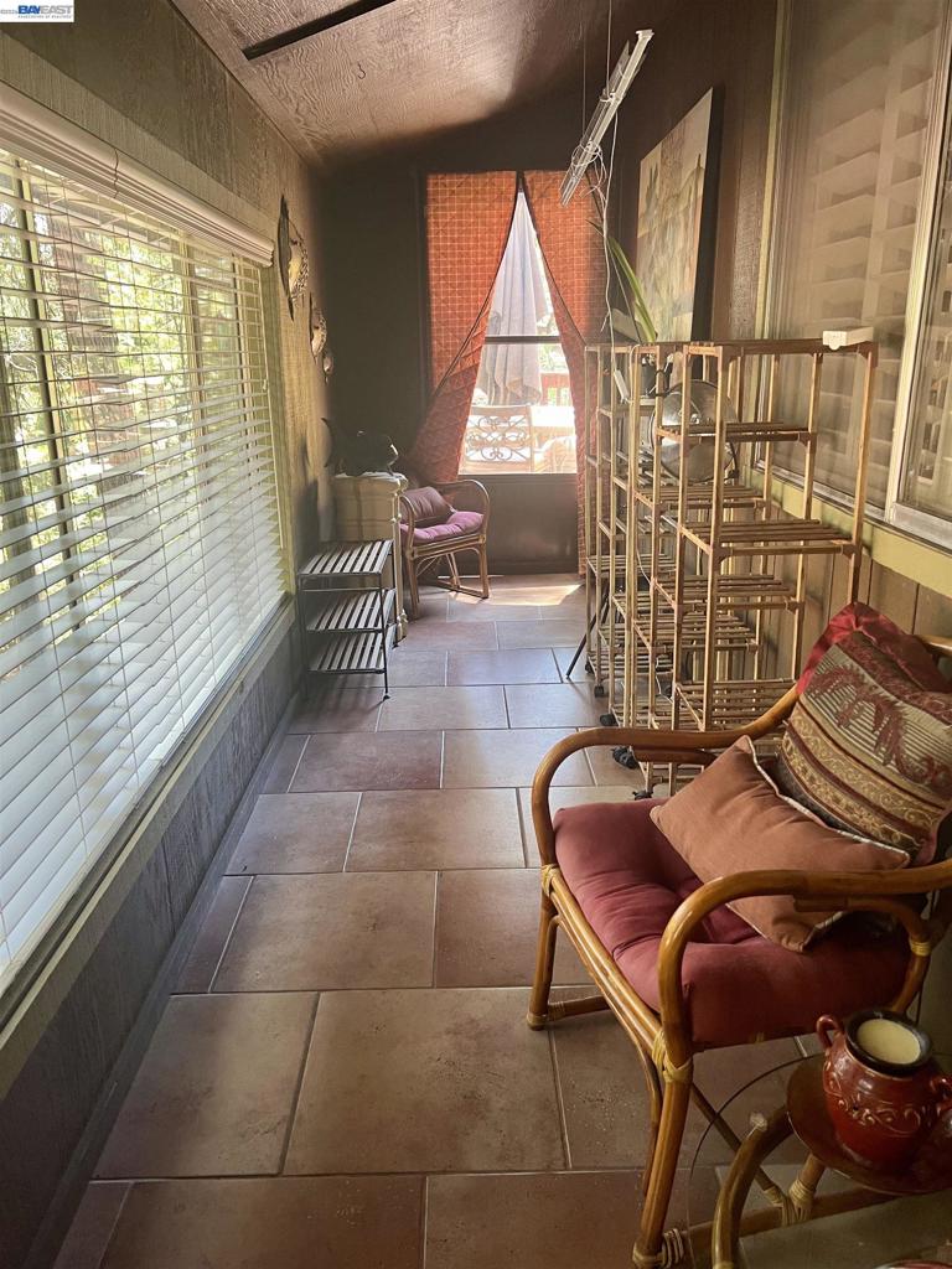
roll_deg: +1.2
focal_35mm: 26
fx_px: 953
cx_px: 476
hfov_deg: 53.1
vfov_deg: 67.3
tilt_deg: -16.7
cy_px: 634
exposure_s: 1/60
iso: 160
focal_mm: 5.7
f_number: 1.5
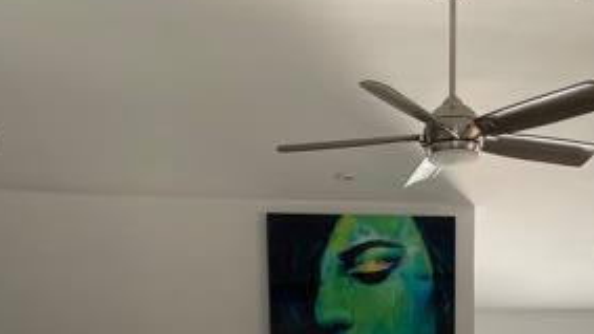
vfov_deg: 16.2
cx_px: 390
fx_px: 1008
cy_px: 576
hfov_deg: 32.6
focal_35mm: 64
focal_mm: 4.2
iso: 64
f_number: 1.6
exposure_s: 1/121
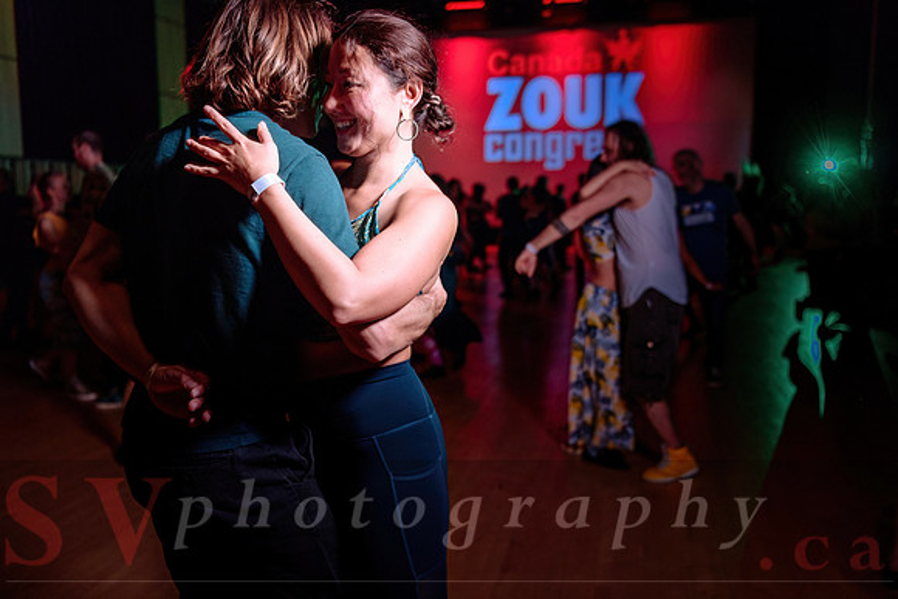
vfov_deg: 38.9
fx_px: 848
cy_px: 300
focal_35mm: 34
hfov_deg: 55.8
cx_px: 449
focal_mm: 34
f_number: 2.8
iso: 1000
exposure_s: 1/60
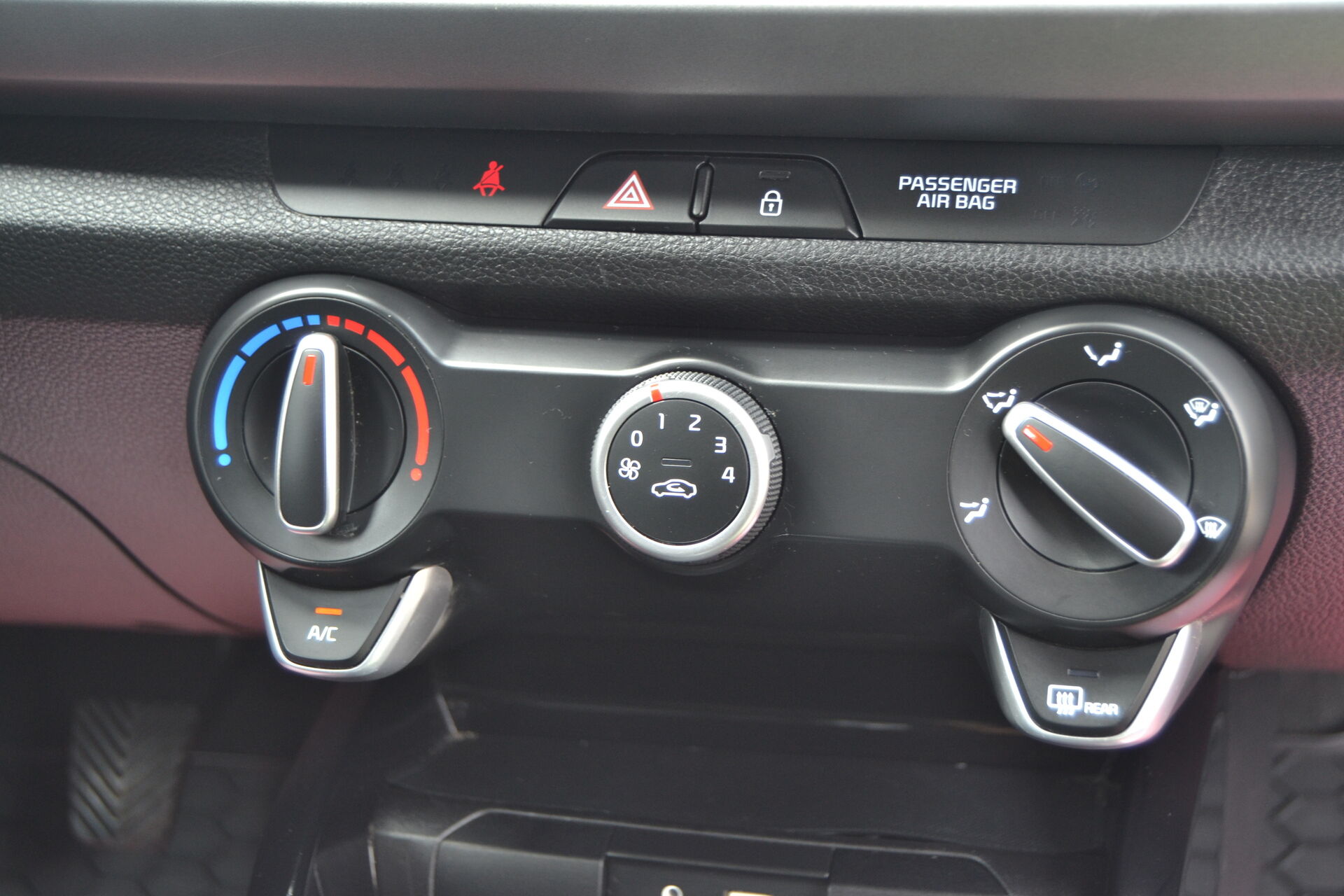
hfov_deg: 37.9
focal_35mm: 52
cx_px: 672
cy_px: 448
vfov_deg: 25.8
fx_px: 1960
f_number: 4.5
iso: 400
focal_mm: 35
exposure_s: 1/60
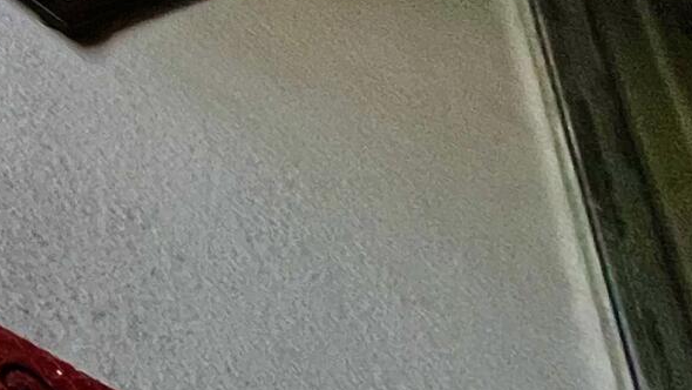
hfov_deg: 15.4
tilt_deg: -11.4
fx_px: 1321
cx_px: -959
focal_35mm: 72
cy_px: -858
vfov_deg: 10.4
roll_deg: -0.7
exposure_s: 1/120
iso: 250
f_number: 1.8
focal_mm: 1.57
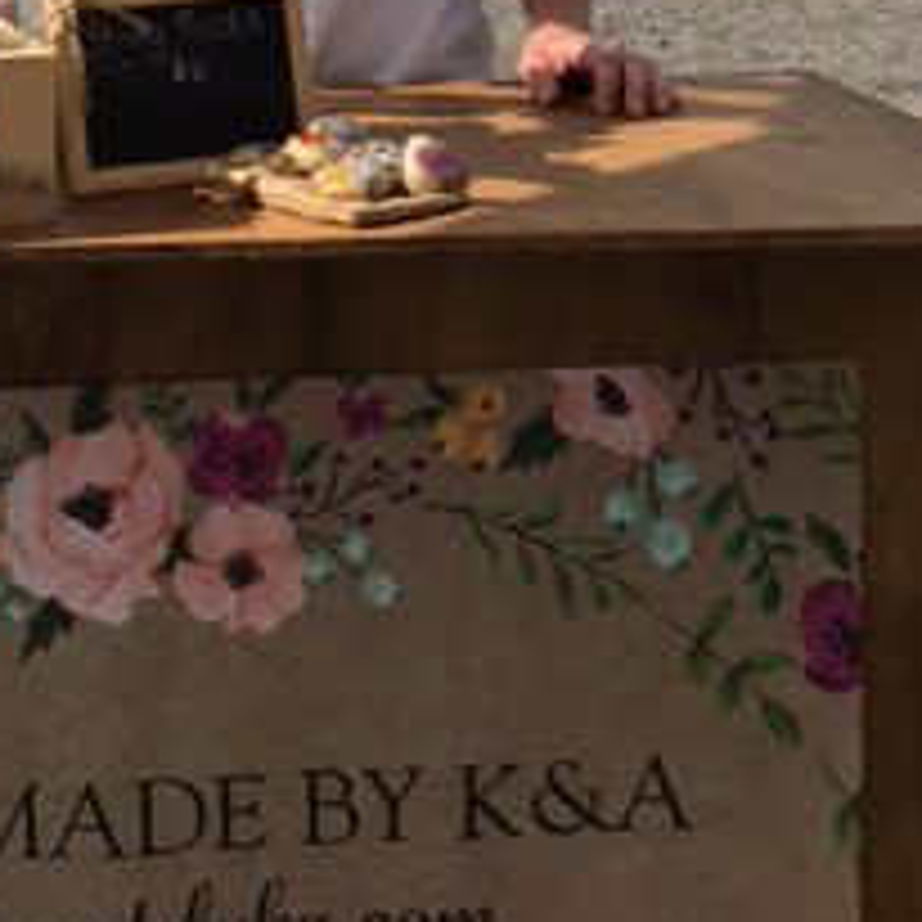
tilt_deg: -4.2
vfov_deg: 20.5
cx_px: -58
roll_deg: +1.2
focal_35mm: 80
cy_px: -135
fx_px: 2411
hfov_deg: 20.7
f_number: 2.2
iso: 25
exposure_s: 1/2024
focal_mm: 4.15
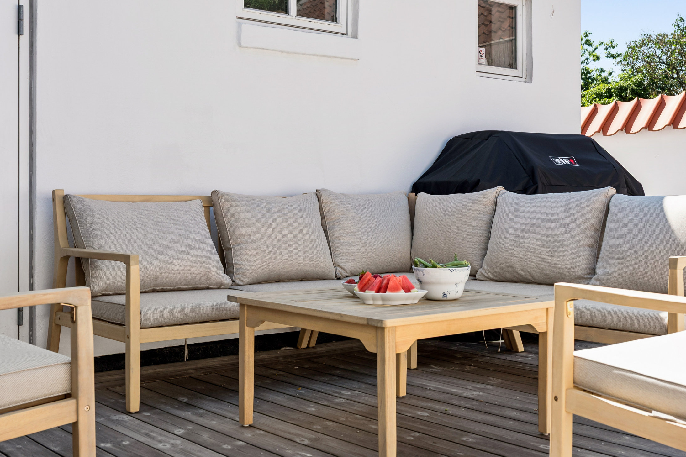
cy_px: 194
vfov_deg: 28.0
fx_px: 914
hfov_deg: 41.1
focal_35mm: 48
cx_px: 355
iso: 200
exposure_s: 1/350
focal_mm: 35
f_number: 9.5
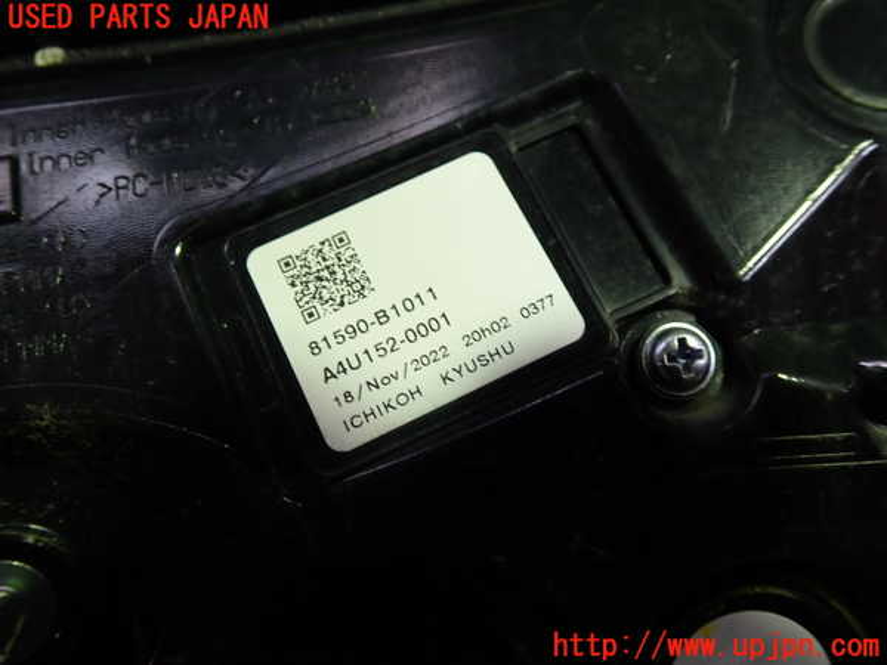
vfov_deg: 46.8
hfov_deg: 60.0
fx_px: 769
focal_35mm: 30
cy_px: 332
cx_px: 444
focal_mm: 5.4
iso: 200
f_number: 2.3
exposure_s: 1/60
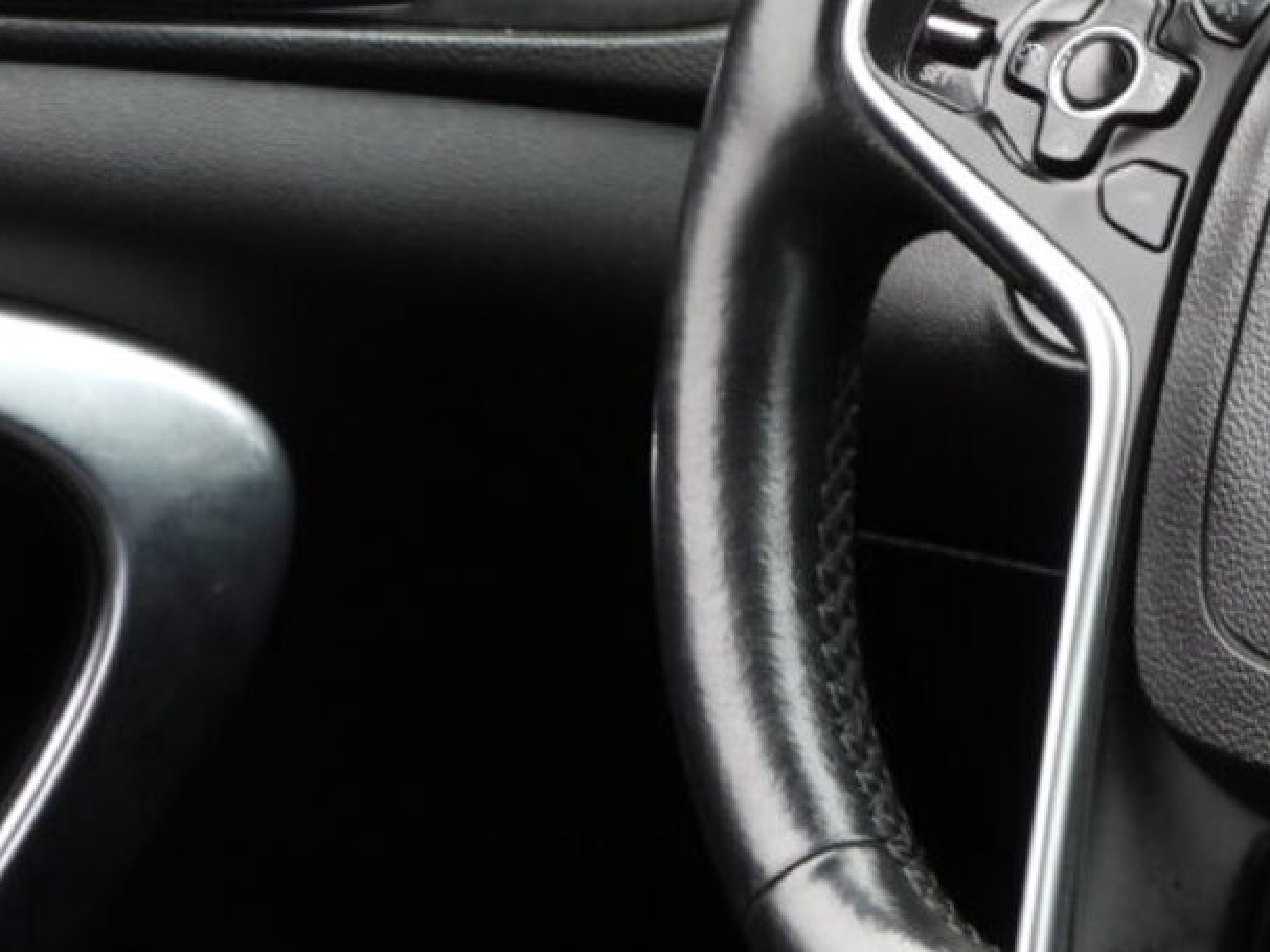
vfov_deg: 5.8
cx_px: 1632
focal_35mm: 256
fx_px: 9390
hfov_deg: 7.7
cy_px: 303
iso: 160
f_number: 3.5
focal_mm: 17.5
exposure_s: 1/60
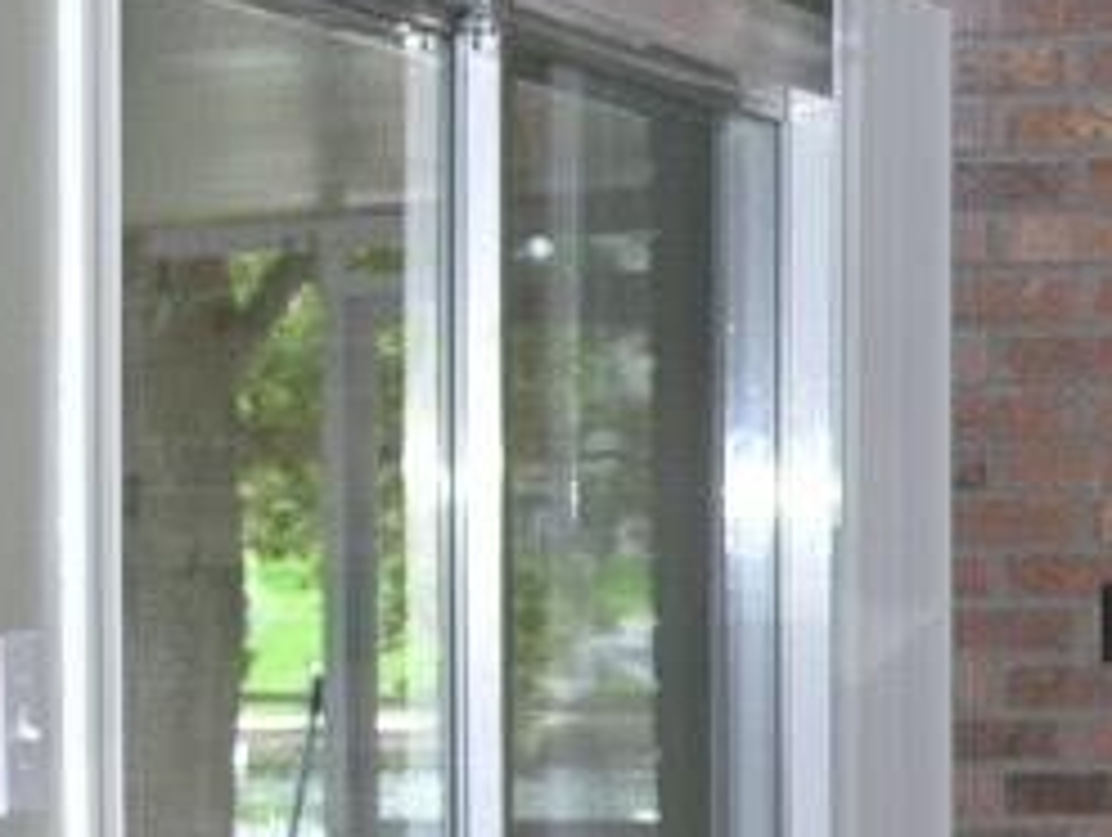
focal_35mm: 149
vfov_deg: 9.9
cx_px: 1382
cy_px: 842
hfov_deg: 12.9
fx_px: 4793
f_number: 2.7
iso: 88
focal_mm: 6
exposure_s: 1/60.1
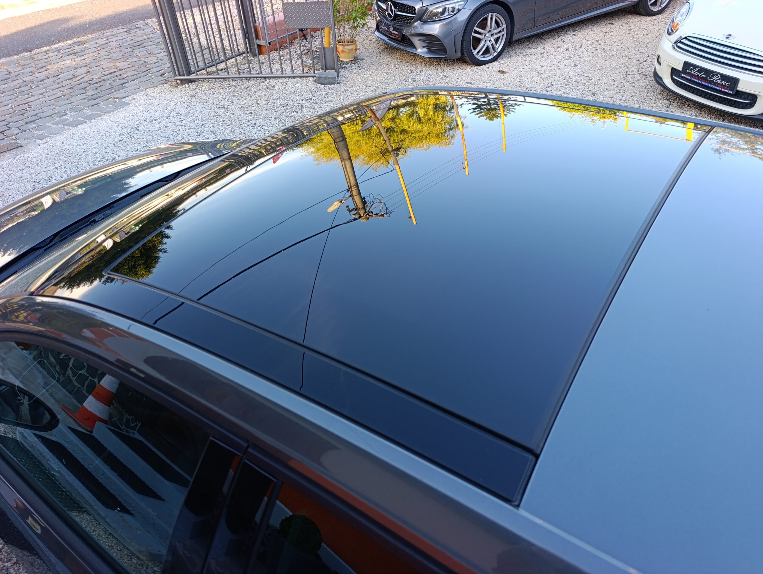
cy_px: 287
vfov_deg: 59.0
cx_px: 382
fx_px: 508
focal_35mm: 23
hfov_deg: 73.8
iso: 125
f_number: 1.6
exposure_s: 1/100
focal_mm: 6.14
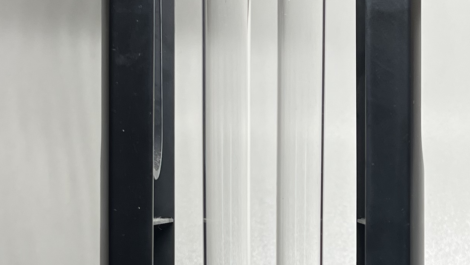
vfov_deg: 12.7
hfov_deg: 22.9
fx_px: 1159
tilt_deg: -72.6
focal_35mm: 93
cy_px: 309
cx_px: 258
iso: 32
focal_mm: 5.7
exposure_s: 1/117
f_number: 1.5
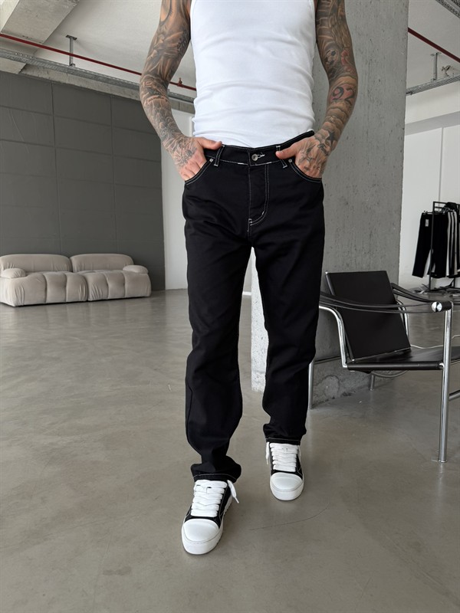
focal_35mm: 24
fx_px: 425
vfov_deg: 71.6
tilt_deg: -7.5
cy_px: 306
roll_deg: +0.9
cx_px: 230
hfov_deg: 56.8
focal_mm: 6.76
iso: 80
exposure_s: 1/381
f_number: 1.78
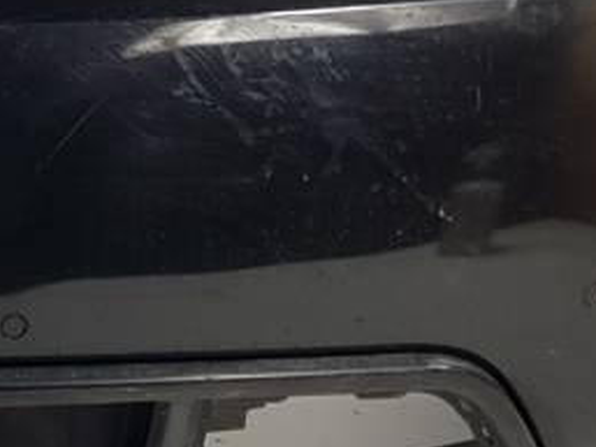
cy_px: 174
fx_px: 1671
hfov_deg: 18.3
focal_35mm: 97
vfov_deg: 15.2
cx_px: -262
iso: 64
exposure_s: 1/100
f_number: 1.7
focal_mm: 4.2
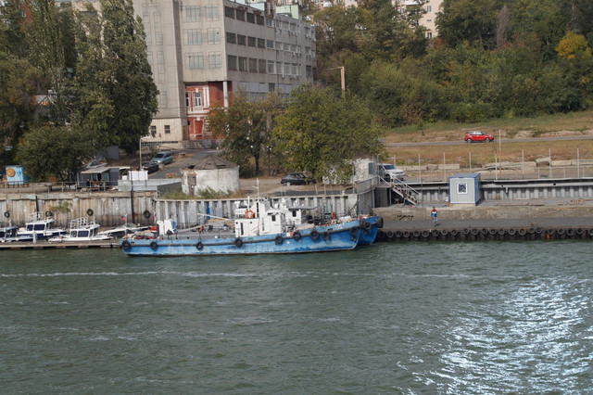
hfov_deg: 29.9
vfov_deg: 20.1
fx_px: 1111
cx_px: 296
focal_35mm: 68
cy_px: 198
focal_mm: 45
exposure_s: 1/320
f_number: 7.1
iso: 100
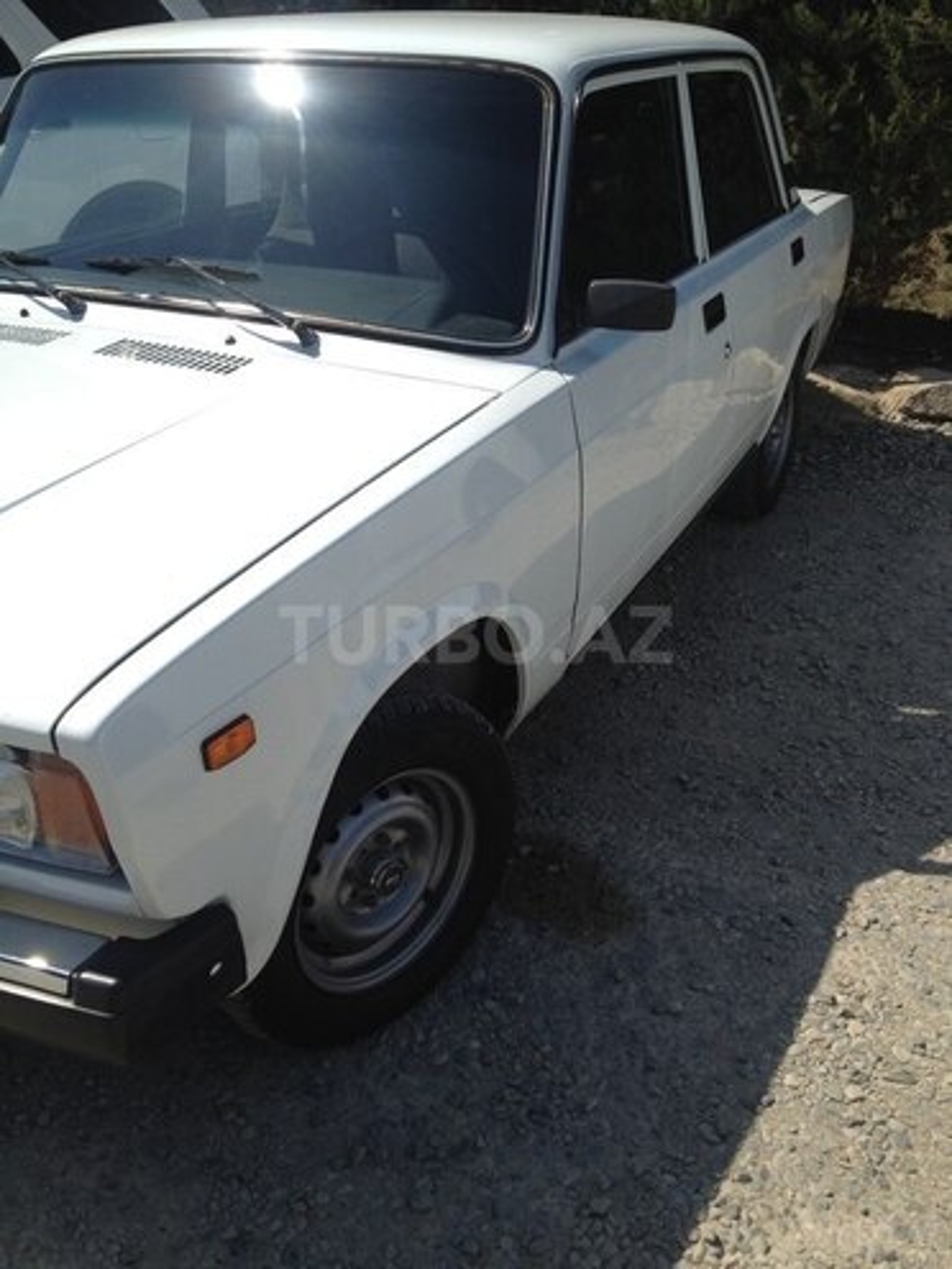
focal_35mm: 35
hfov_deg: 40.7
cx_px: 476
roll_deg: +0.3
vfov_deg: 52.6
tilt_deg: -27.0
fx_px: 1283
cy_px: 634
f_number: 2.4
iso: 50
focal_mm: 4.28
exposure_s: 1/2208
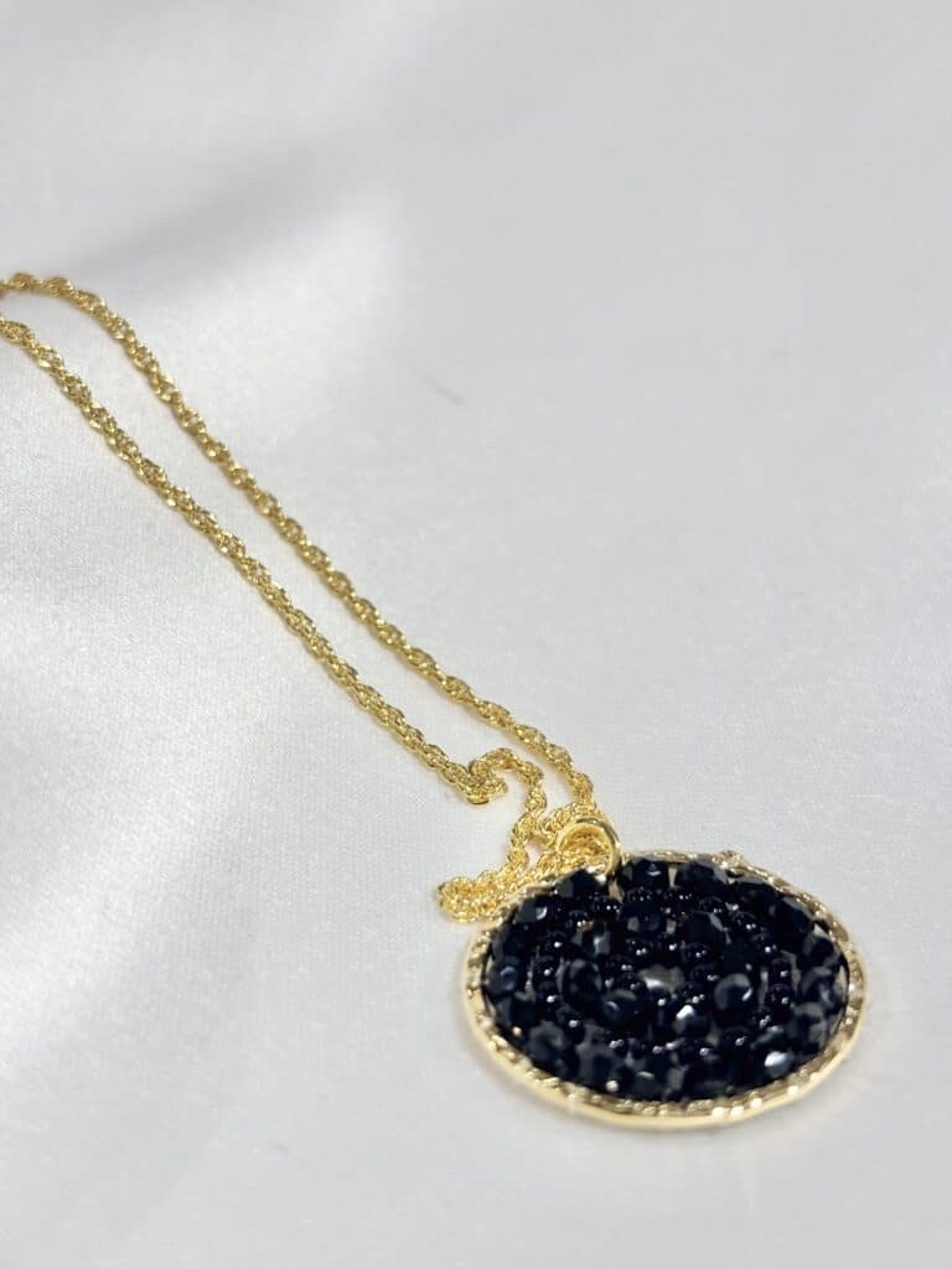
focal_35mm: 52
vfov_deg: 36.8
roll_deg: +4.9
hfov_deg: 28.0
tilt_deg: -29.0
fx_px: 1907
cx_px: 476
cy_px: 634
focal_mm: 5.96
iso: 32
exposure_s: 1/261
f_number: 1.6
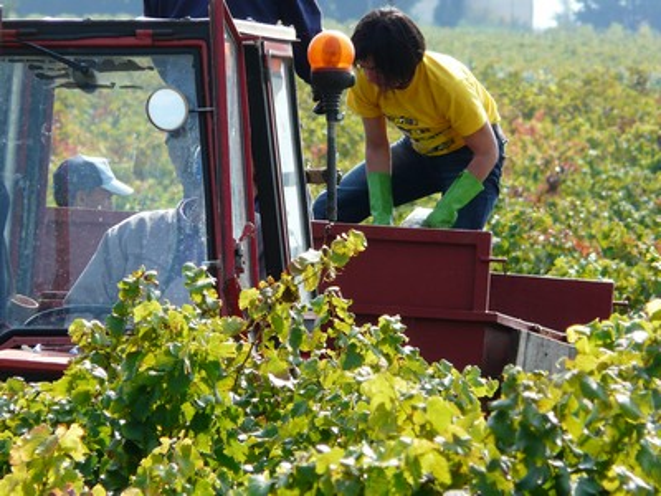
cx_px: 330
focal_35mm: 638
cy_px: 248
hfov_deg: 3.1
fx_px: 12183
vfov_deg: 2.3
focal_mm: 82.4
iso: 100
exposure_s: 1/250
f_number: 5.6
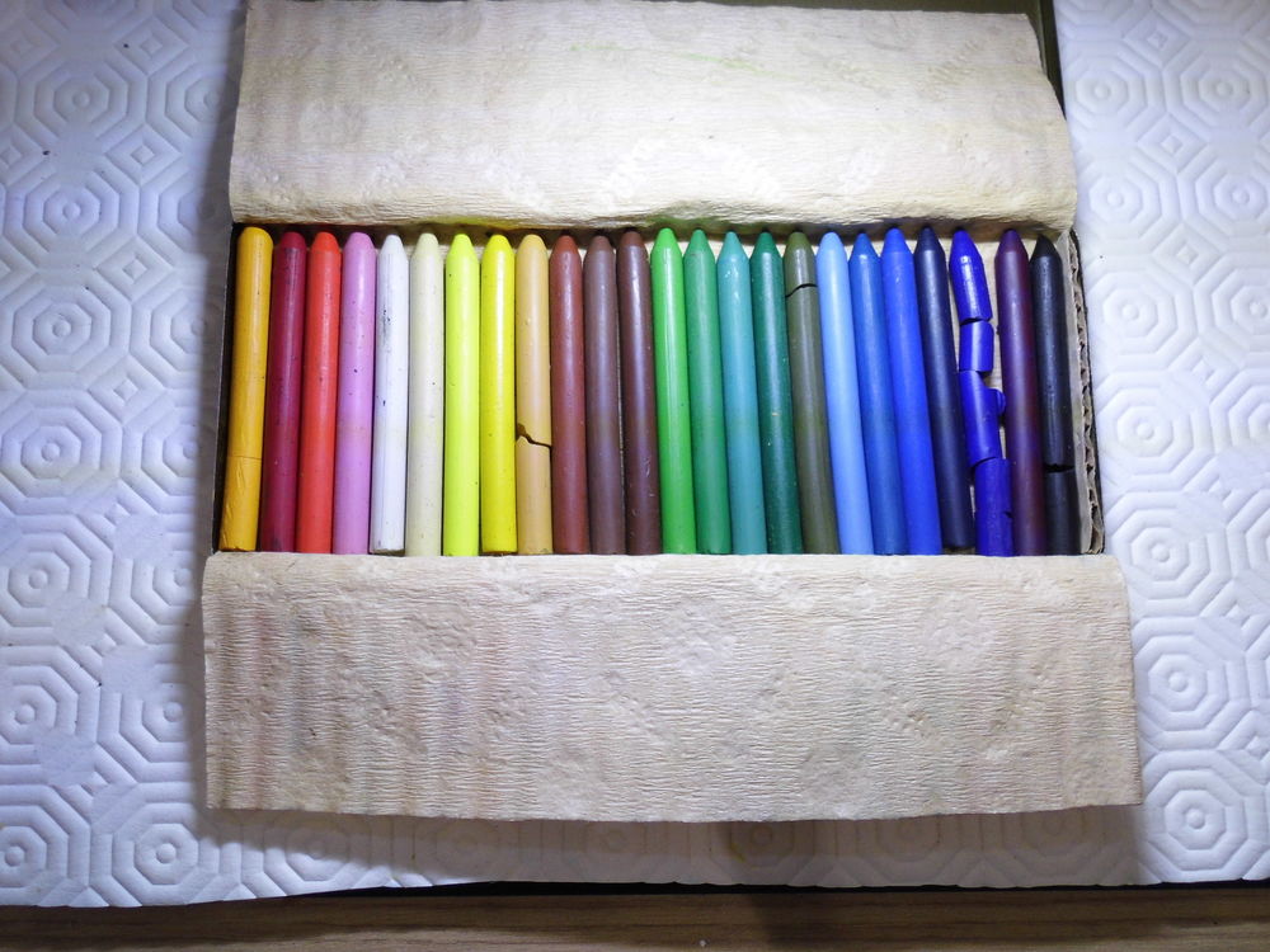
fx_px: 917
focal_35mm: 25
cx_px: 635
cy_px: 476
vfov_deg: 54.9
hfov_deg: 69.4
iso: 100
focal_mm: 4.5
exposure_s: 1/60
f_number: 3.1
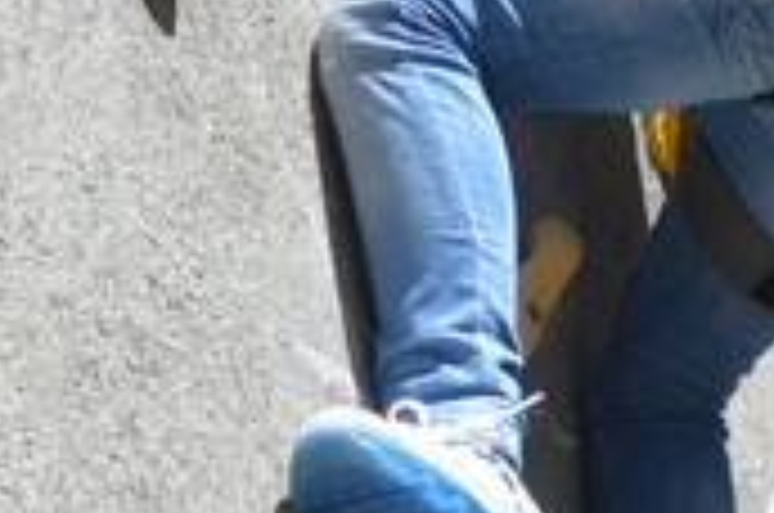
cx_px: 711
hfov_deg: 12.7
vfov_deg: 8.2
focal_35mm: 161
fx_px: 3455
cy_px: -385
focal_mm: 18
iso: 400
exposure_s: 1/400
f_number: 9
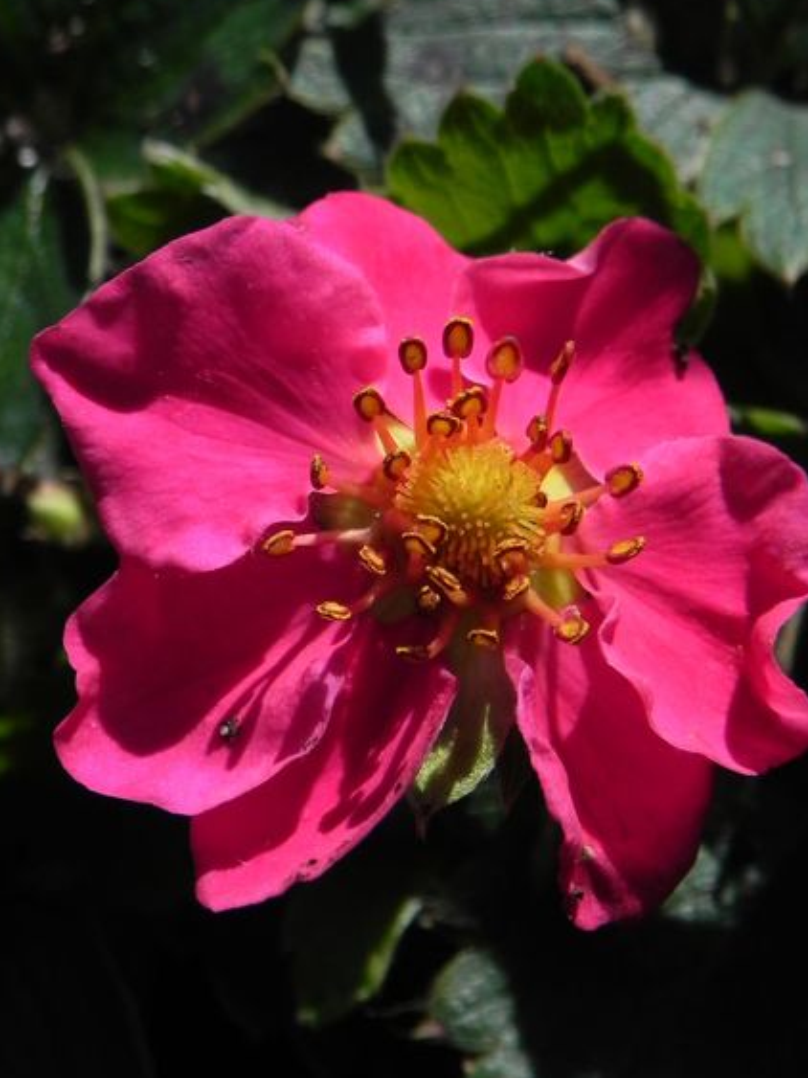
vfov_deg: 14.6
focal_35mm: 135
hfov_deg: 11.0
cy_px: 523
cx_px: 406
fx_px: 4203
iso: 160
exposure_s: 1/2000
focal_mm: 16.9
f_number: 4
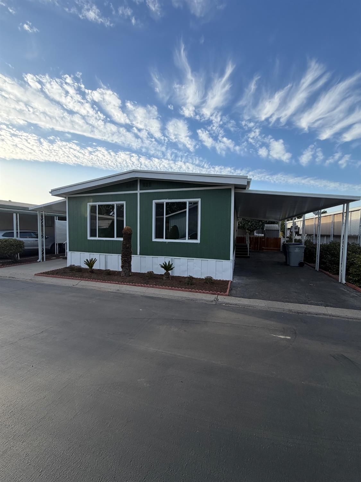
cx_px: 180
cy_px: 241
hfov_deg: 85.7
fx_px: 195
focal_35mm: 14
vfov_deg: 102.0
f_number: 2.2
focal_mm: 2.22
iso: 40
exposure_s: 1/751
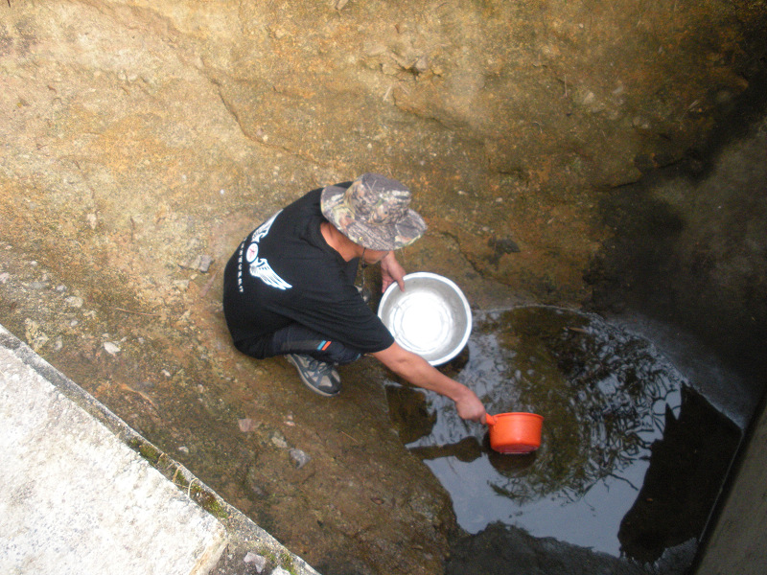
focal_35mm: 36
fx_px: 798
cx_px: 384
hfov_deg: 51.4
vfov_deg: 39.7
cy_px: 288
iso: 306
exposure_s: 1/66.3
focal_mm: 6.3
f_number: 3.5
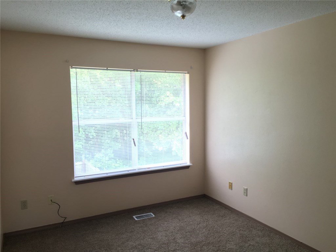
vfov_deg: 48.2
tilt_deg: -4.8
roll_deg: +1.1
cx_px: 168
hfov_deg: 61.7
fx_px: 281
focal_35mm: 29
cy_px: 126
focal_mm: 4.15
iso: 40
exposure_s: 1/30
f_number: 2.2
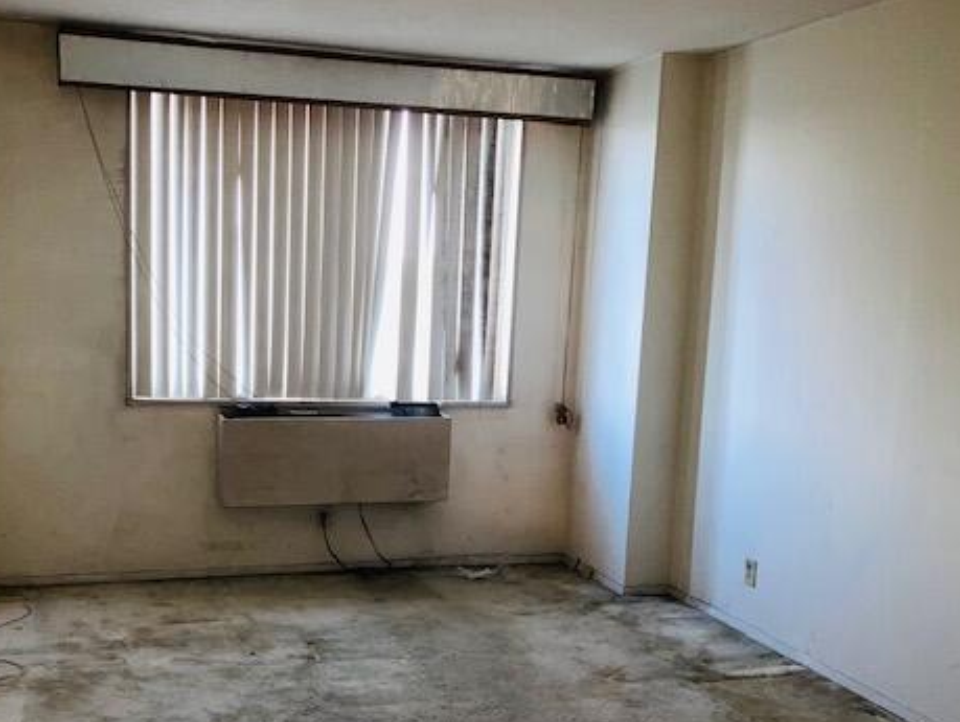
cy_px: 465
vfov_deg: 36.6
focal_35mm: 39
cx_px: 374
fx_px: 1082
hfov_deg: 47.5
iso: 80
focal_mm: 3.99
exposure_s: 1/5
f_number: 1.8
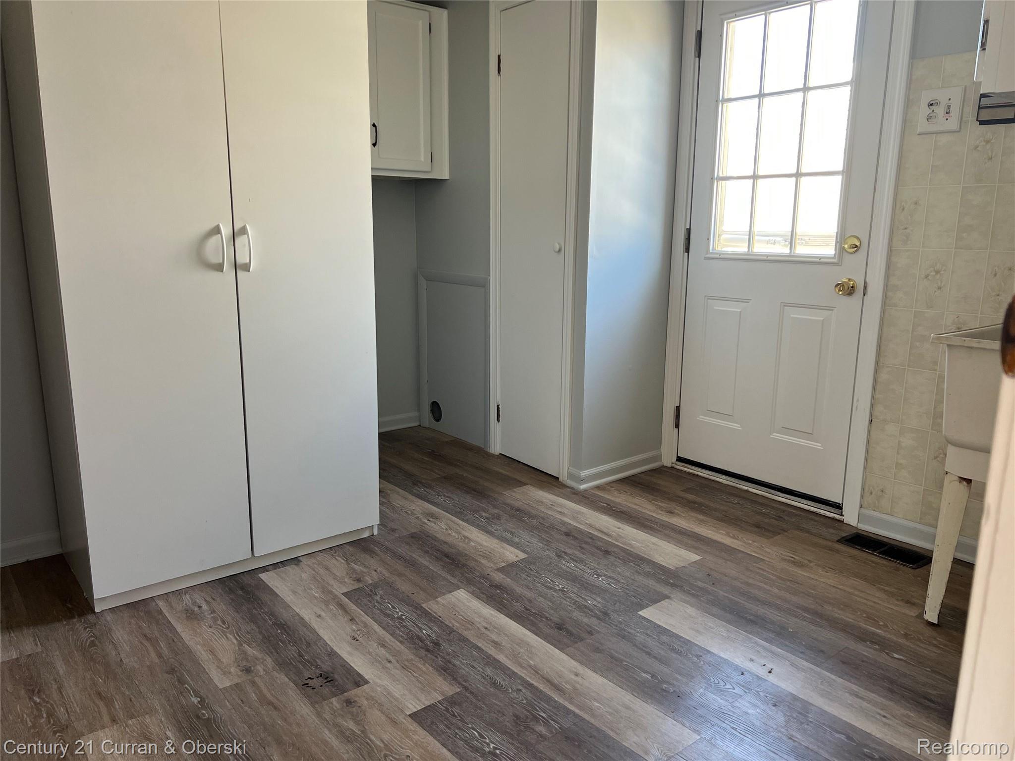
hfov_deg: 67.3
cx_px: 508
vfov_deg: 53.1
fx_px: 762
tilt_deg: -11.4
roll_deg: +0.4
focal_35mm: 26
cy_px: 380
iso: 125
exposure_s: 1/120
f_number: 1.5
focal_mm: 5.7
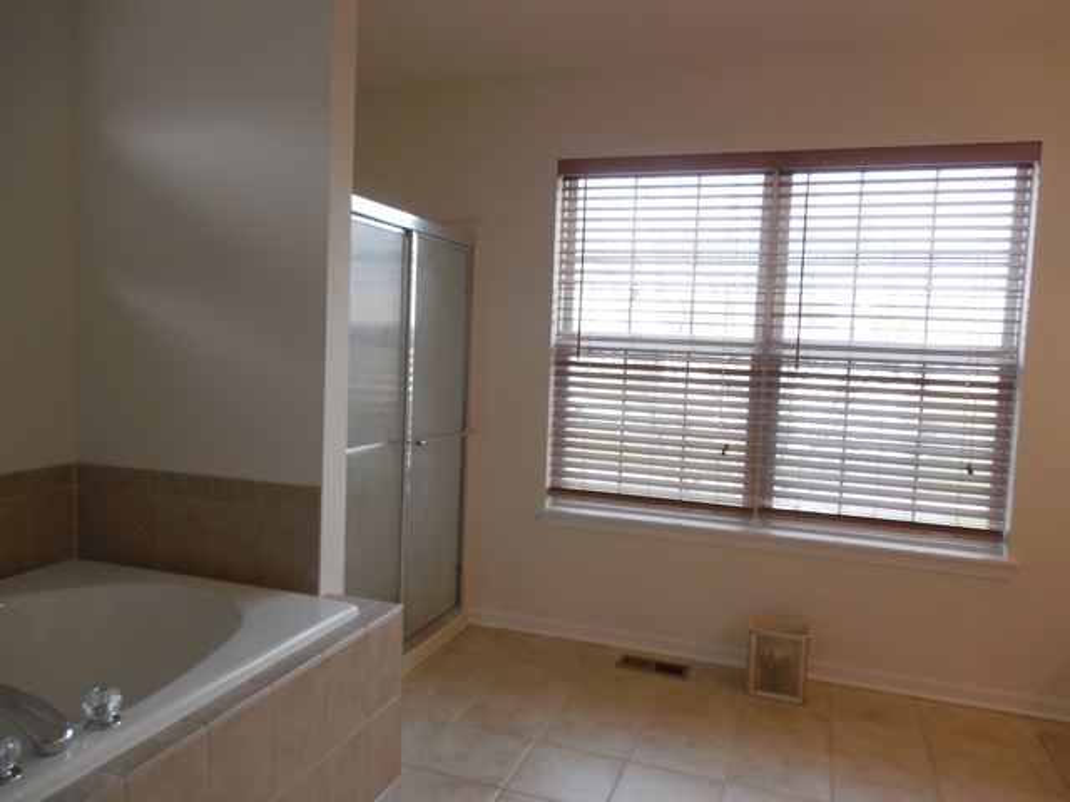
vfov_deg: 54.9
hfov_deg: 69.4
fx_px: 773
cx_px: 535
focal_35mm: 25
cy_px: 401
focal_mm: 4.5
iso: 125
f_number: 3.3
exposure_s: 1/60
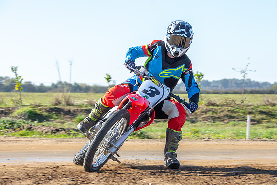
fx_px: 1586
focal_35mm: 206
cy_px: 105
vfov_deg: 6.7
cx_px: 161
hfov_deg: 10.0
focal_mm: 102
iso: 200
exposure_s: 1/200
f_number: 9
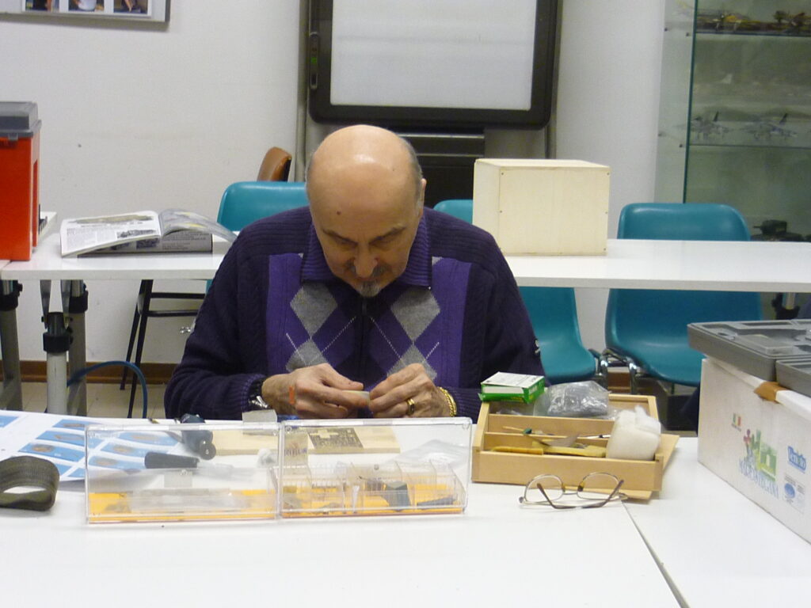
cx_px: 406
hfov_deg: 26.3
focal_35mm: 74
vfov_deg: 19.9
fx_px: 1734
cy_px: 304
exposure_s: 1/40
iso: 200
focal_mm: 6.9
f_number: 3
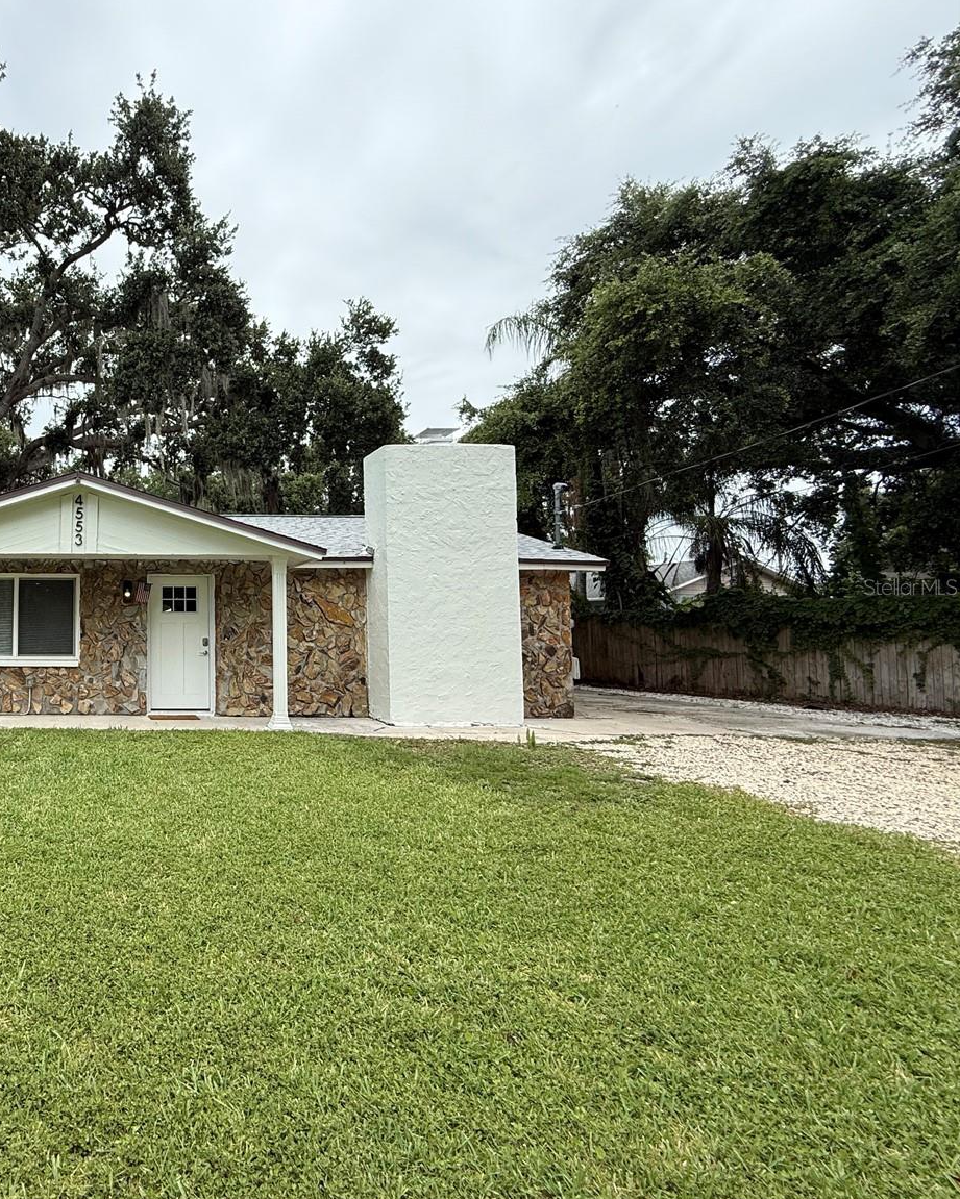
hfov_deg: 61.7
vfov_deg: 83.3
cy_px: 586
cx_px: 128
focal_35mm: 19
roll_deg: -0.2
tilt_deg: +5.2
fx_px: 675
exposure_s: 1/1534
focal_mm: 2.22
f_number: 2.2
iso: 64
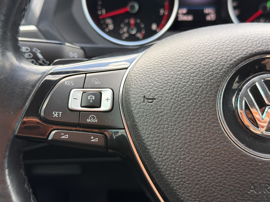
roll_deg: +1.0
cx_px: 135
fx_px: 343
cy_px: 101
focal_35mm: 44
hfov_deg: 43.0
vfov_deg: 32.9
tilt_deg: -29.7
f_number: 1.78
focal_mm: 6.76
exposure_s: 1/121
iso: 125
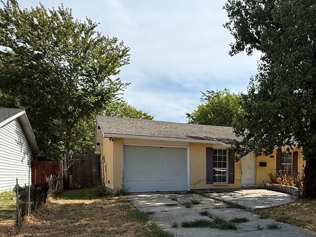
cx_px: 221
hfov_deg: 59.6
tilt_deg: -2.7
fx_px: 265
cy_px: 182
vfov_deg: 46.2
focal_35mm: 29
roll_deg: +0.7
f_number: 2.2
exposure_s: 1/1534
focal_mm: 2.22
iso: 80
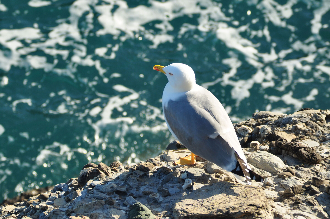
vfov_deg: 4.4
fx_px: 2884
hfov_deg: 6.5
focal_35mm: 315
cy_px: 110
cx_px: 165
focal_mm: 210
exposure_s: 1/250
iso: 320
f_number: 10
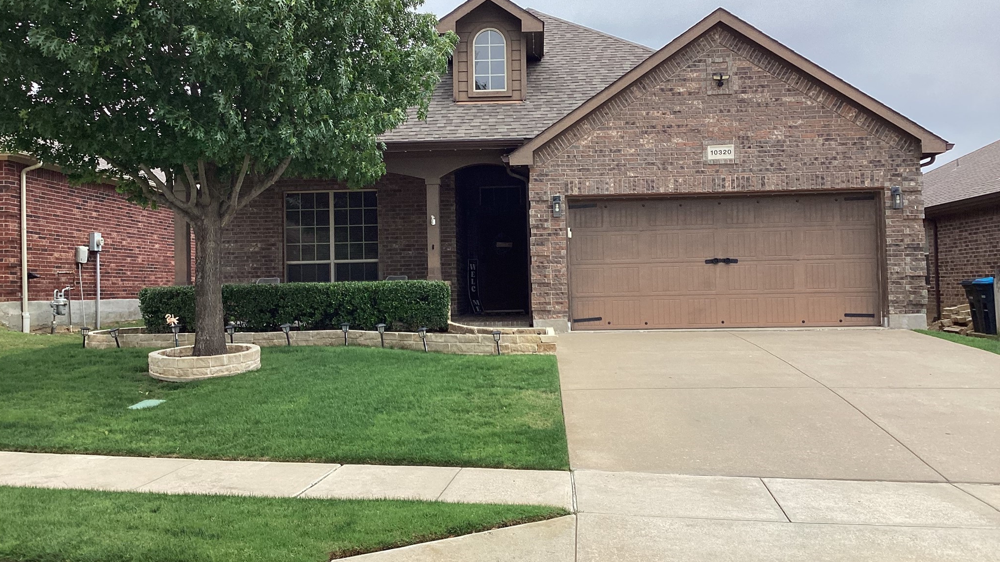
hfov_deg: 58.0
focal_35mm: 34
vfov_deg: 34.6
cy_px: 247
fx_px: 902
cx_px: 499
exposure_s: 1/747
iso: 25
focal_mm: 3.3
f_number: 2.4
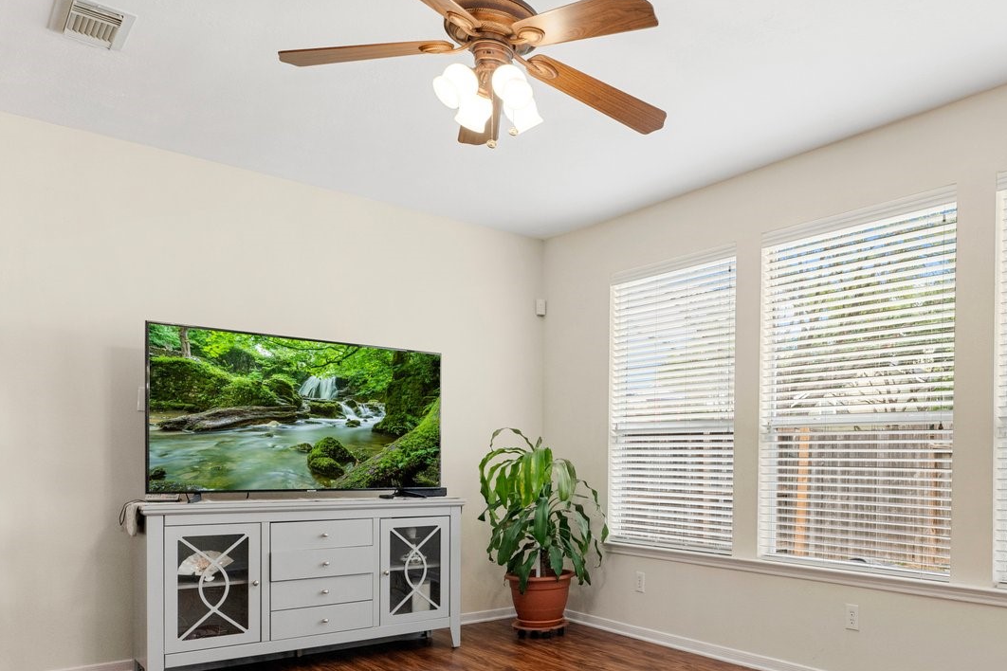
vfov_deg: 46.8
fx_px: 755
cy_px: 469
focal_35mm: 27
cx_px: 752
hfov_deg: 63.5
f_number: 7.1
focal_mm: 14
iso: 320
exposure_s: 1/15
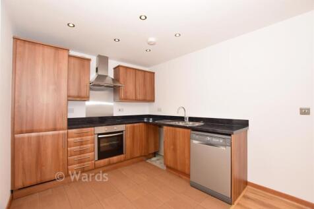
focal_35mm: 15
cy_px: 104
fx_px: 131
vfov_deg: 77.3
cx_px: 157
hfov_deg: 100.4
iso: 200
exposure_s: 1/60
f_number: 5
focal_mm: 10
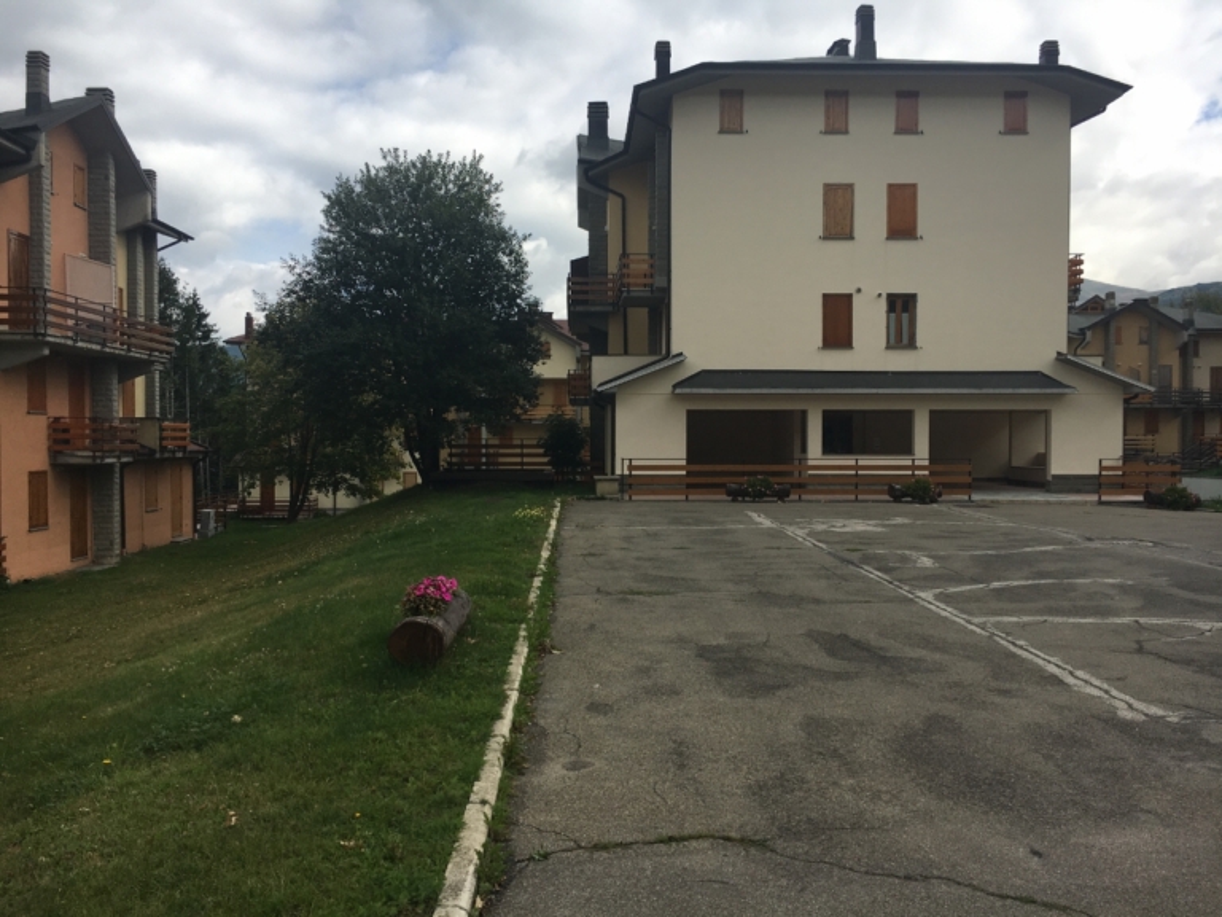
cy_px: 458
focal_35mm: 29
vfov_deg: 48.2
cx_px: 611
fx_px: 1024
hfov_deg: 61.7
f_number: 2.2
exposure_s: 1/1241
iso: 25
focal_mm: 4.15
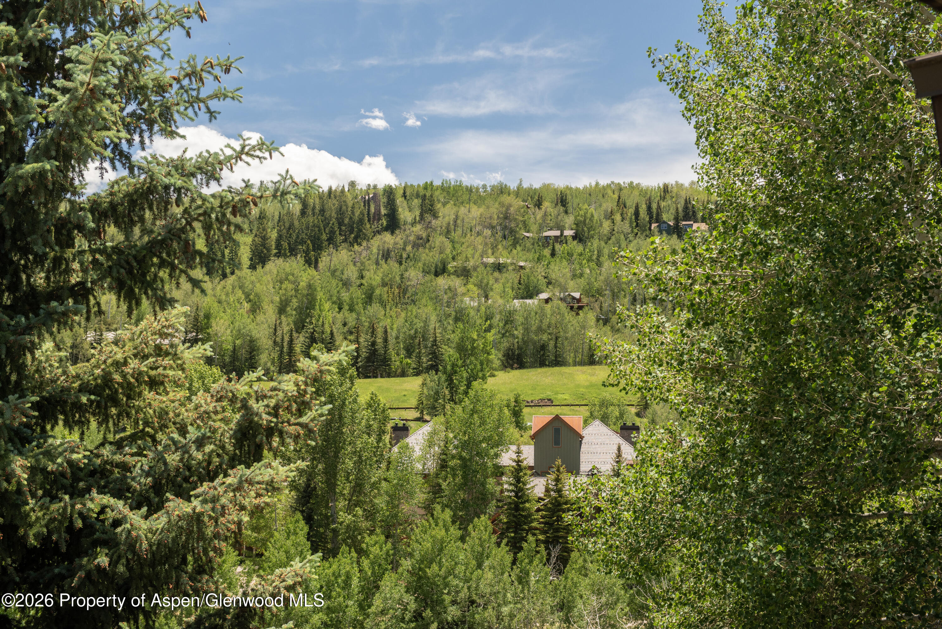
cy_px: 314
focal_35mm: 56
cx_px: 471
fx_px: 1466
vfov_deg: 24.2
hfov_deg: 35.6
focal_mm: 56
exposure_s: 1/500
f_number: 7.1
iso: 320
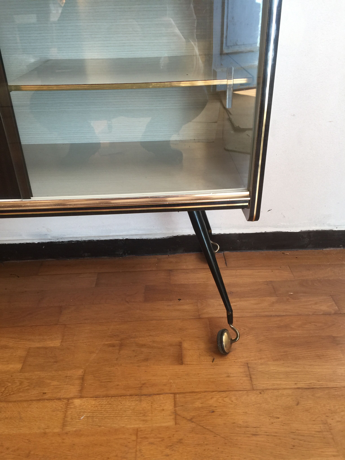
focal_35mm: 29
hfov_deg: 48.2
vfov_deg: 61.7
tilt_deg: -31.2
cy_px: 230
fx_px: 385
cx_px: 172
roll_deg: +2.8
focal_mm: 4.15
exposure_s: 1/33
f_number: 2.2
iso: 32
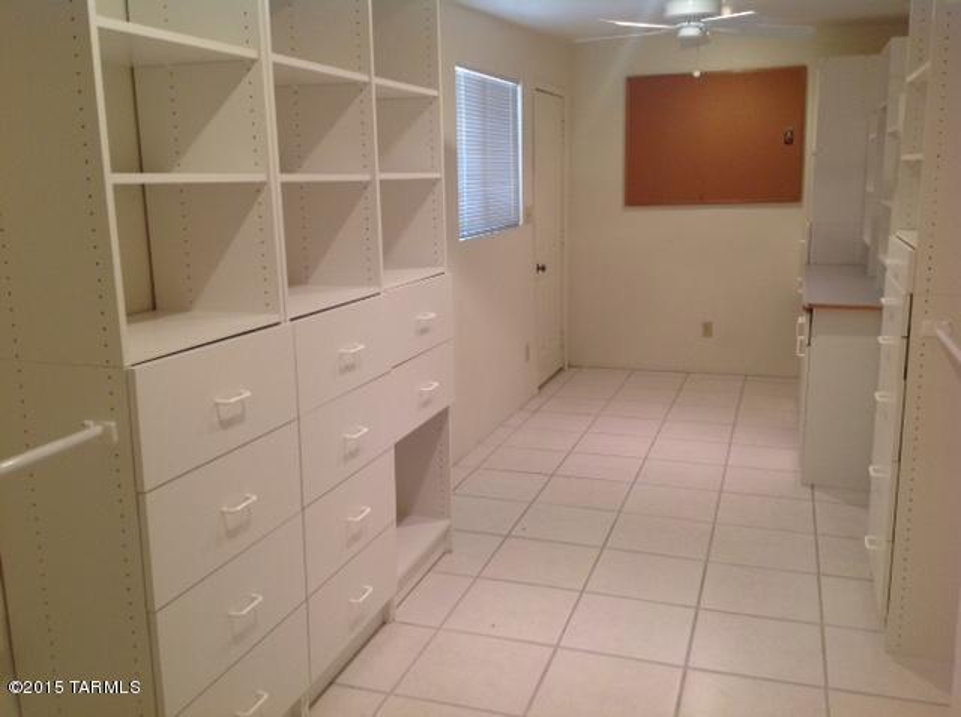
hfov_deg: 52.7
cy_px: 358
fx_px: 970
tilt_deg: -8.9
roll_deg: -0.3
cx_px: 480
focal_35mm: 35
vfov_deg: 40.6
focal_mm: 4.28
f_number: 2.4
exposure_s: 1/15
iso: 64
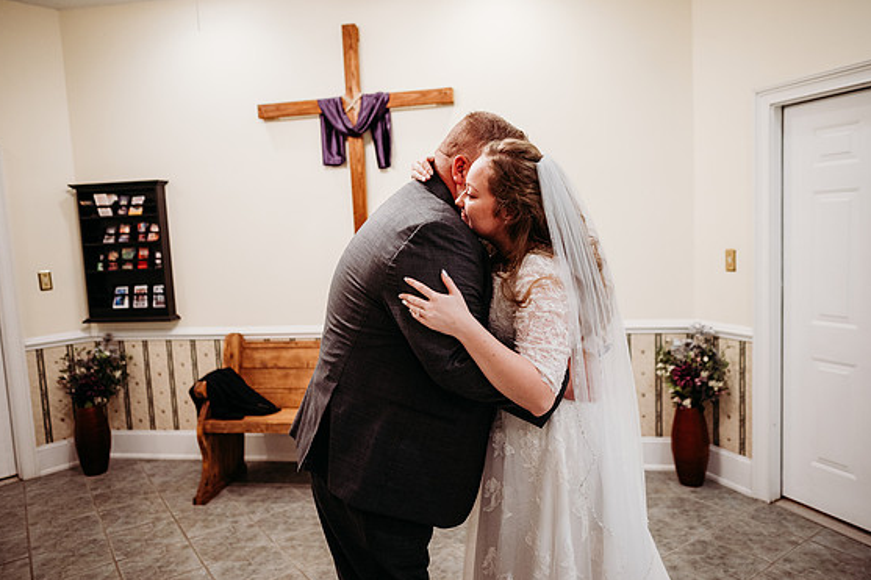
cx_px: 444
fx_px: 605
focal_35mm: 25
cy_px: 288
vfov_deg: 51.3
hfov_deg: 71.5
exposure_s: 1/200
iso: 1250
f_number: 2.2
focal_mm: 24
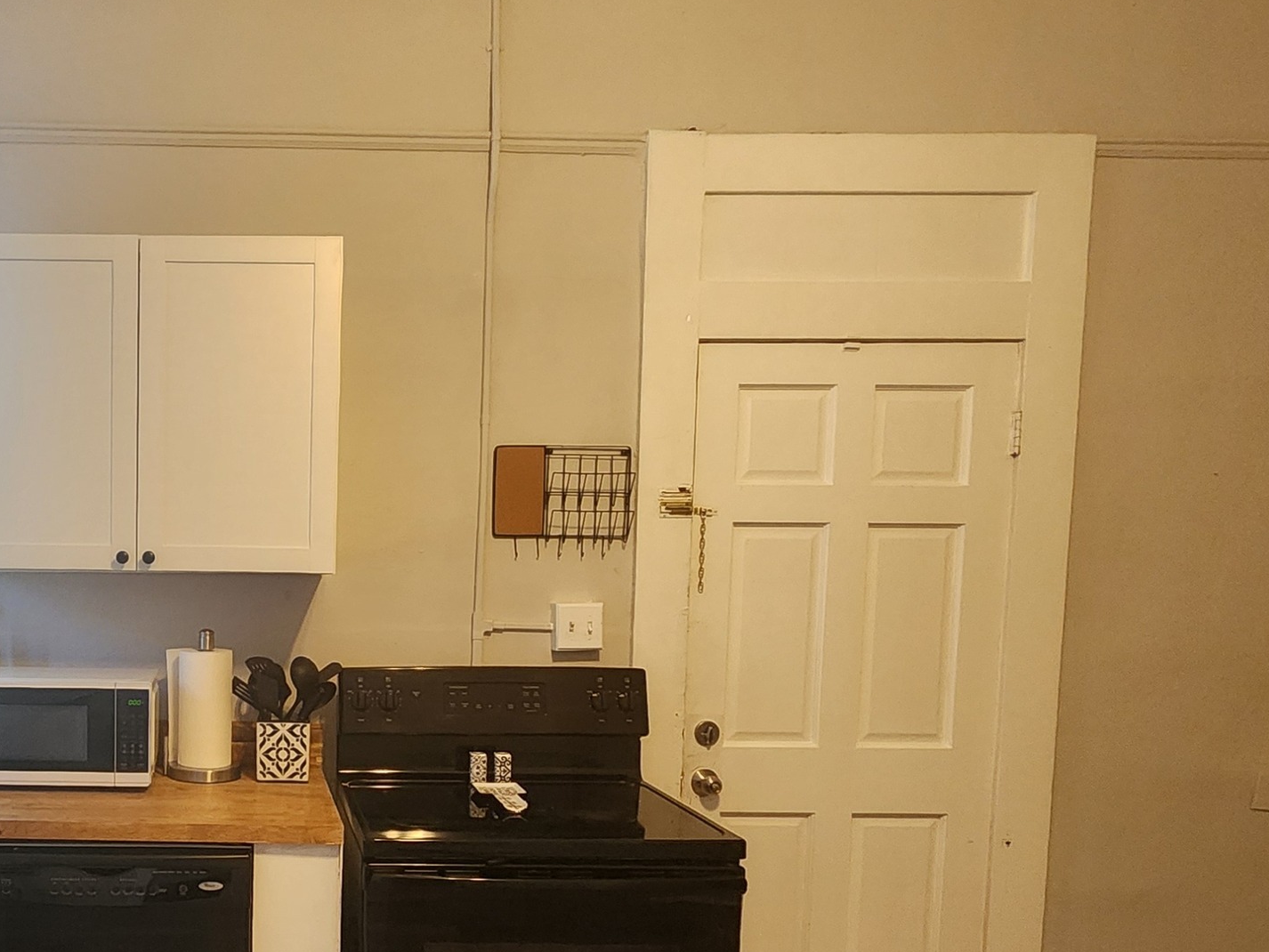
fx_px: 1027
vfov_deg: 48.6
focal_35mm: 28
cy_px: 665
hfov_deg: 58.1
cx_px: 237
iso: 400
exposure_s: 1/60
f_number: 2.2
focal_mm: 2.2
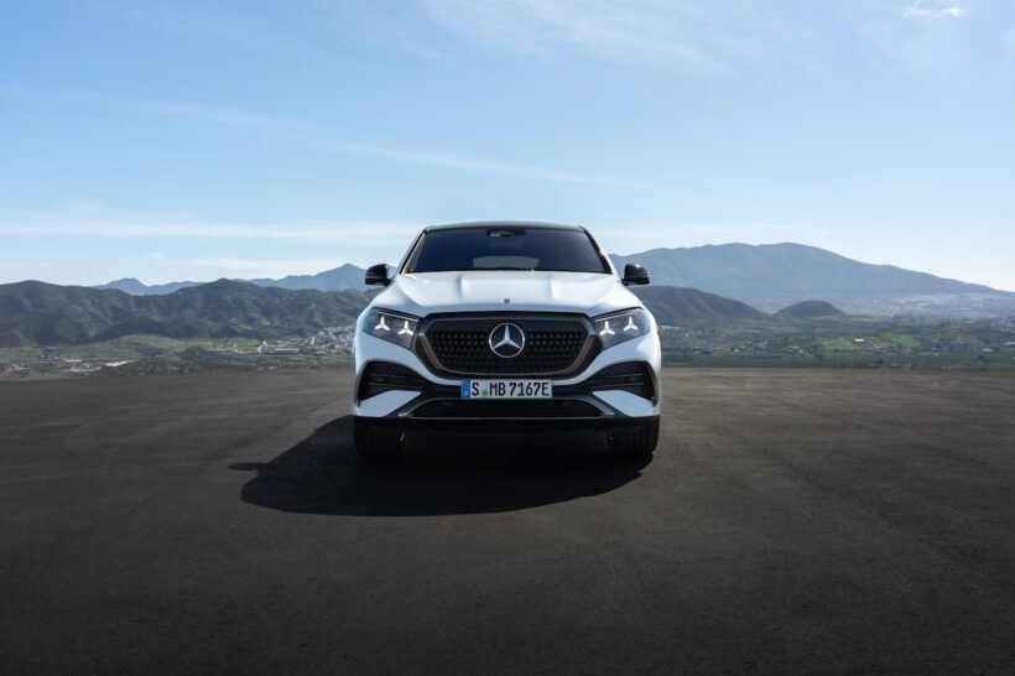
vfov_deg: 38.9
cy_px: 338
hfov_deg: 55.8
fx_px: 958
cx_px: 508
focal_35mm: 34
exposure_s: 1/320
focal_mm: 34
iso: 100
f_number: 5.6
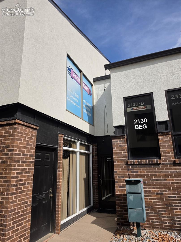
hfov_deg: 58.8
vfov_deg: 73.9
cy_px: 121
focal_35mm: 23
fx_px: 160
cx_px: 90
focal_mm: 6.5
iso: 64
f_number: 1.4
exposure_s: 1/7939
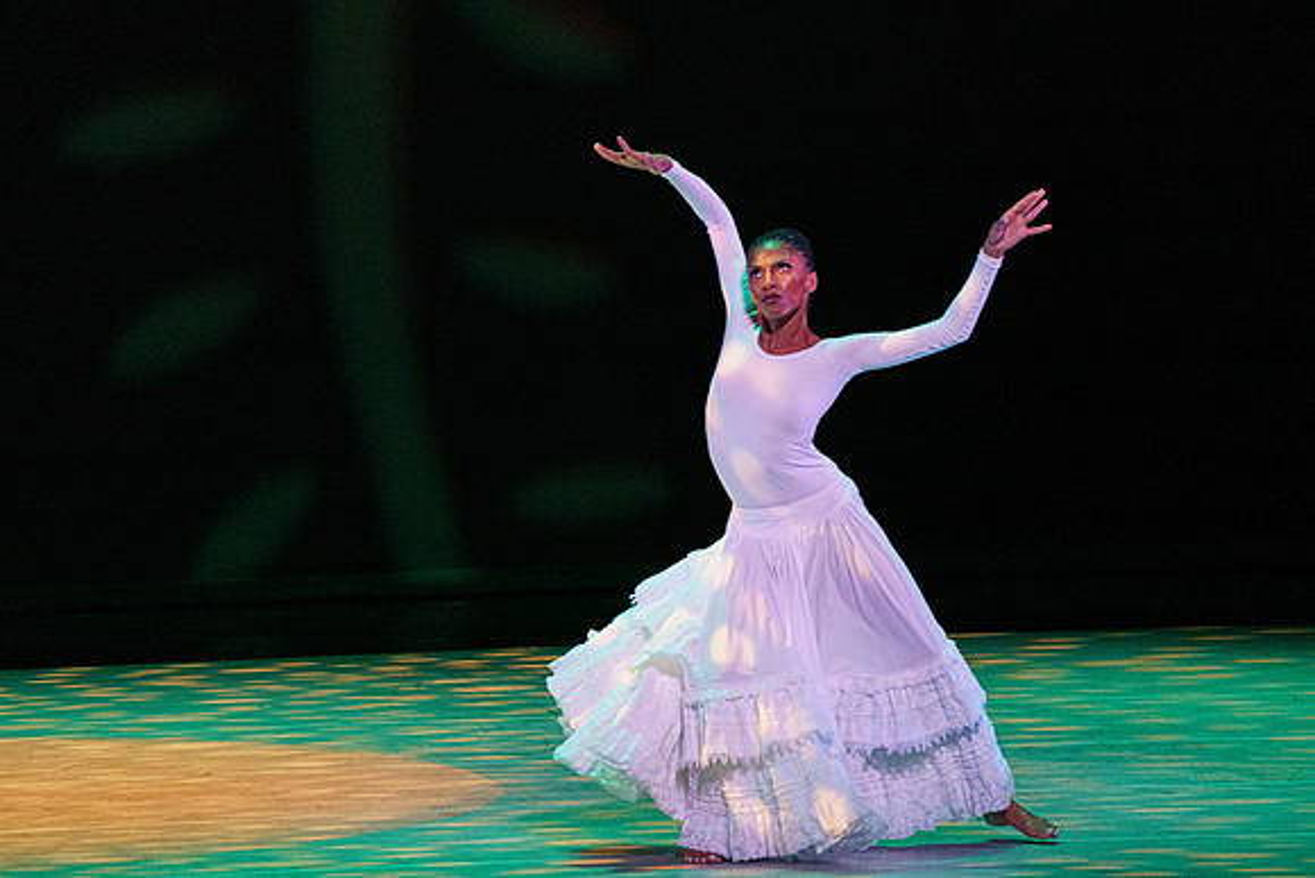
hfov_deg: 5.2
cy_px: 452
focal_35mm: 394
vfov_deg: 3.5
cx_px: 663
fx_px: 14378
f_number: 6.3
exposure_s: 1/400
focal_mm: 382
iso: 5000
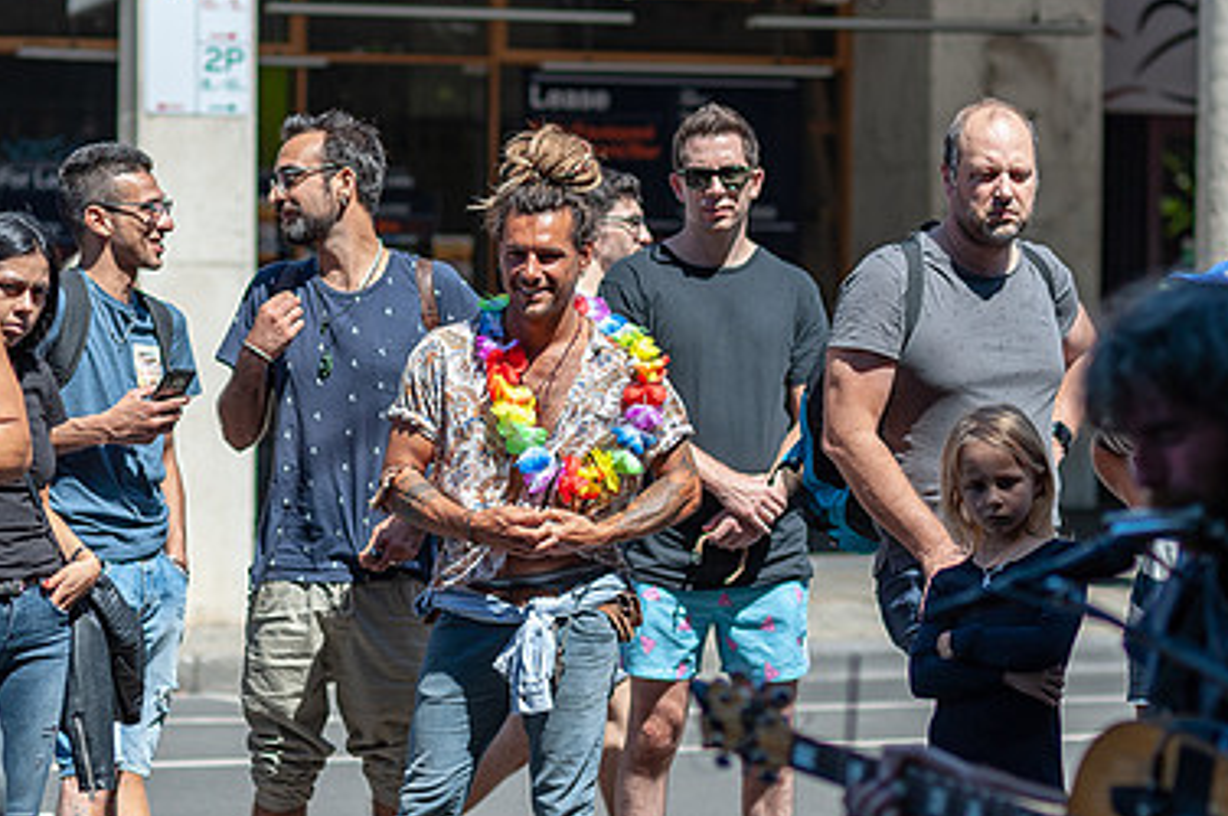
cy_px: 477
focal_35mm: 131
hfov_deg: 15.6
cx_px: 421
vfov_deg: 10.4
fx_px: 4465
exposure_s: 1/3200
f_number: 2.8
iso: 200
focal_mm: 85
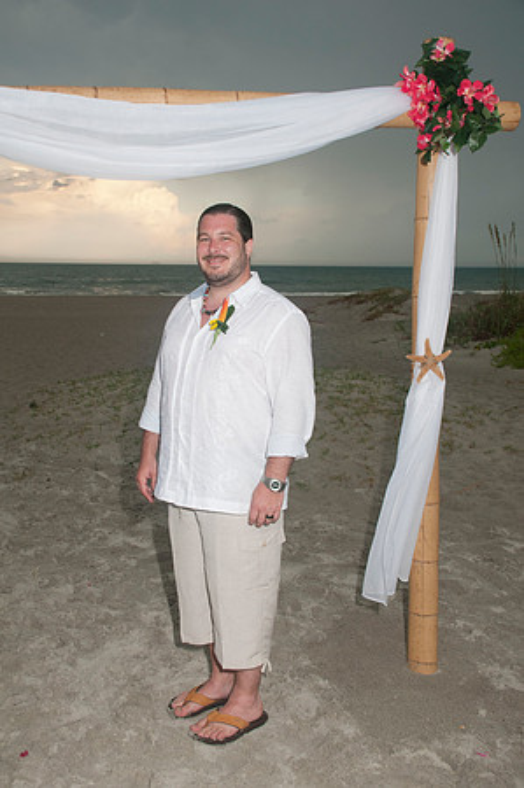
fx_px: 853
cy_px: 394
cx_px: 262
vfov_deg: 49.6
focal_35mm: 39
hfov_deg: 34.1
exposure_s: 1/200
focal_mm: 26
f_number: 5.6
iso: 400
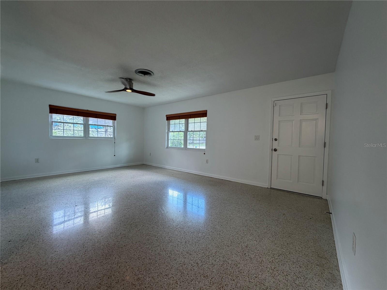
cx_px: 194
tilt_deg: -1.6
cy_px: 145
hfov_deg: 102.1
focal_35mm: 14
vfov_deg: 85.7
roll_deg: -1.4
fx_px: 157
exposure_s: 1/120
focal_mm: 2.22
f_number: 2.2
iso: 200
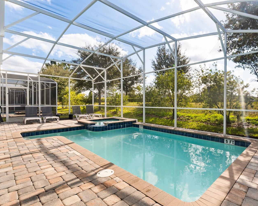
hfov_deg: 82.3
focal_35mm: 19
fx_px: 145
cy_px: 105
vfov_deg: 70.8
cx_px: 155
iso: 320
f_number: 13
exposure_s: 1/200
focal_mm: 16
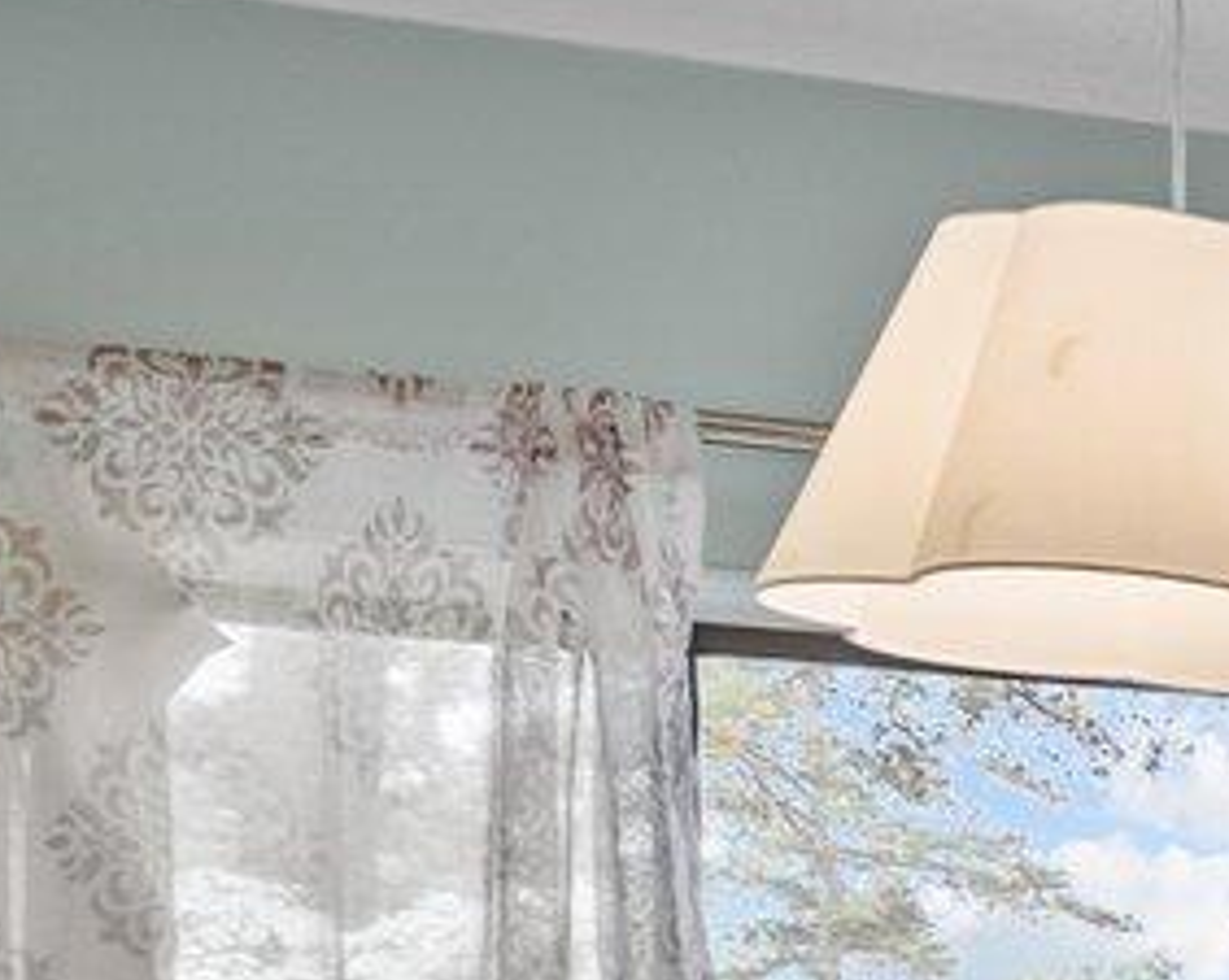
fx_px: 4215
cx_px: 3835
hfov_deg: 10.6
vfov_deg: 12.7
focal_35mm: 116
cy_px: 1379
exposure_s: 1/3
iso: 400
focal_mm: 17
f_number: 8
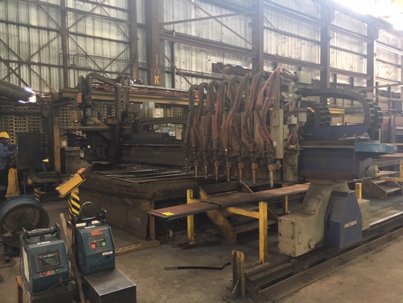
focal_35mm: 29
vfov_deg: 48.2
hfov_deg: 61.7
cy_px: 152
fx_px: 338
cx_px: 202
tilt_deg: -3.2
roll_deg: +0.6
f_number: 2.2
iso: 200
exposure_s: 1/17
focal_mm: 4.15
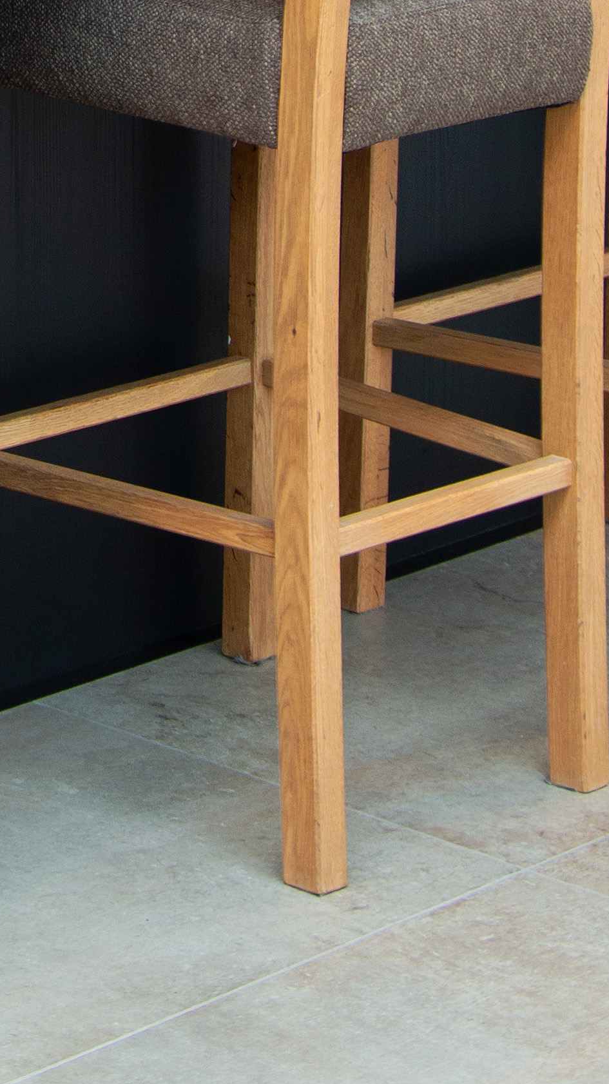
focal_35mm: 156
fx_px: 4480
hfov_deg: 7.6
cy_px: -561
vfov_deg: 13.0
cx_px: -449
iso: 200
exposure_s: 1/3
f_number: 6.3
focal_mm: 34
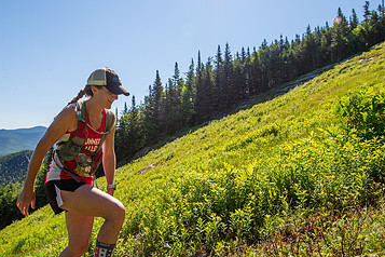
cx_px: 168
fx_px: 278
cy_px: 131
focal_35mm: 26
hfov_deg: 69.1
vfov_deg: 49.6
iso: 100
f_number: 5
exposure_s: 1/640
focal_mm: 16
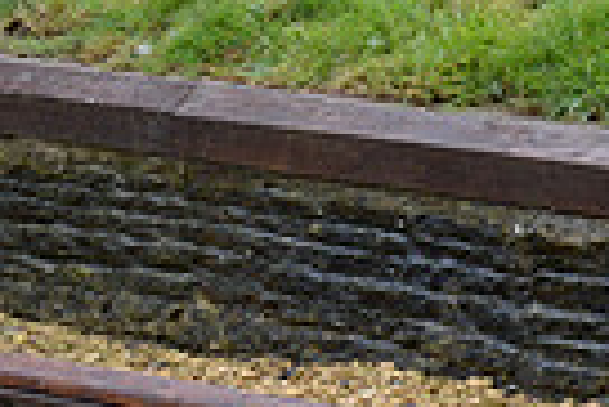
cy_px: -438
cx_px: -564
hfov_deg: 4.0
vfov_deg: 2.7
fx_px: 8637
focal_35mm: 510
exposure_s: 1/1000
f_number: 8
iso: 2000
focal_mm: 120
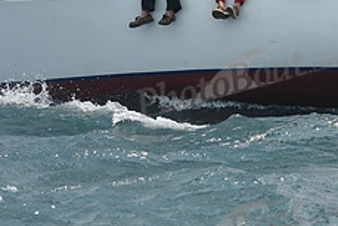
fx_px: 2330
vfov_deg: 5.5
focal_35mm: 248
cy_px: -17
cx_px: 422
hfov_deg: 8.2
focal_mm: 98
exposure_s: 1/800
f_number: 11
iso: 250
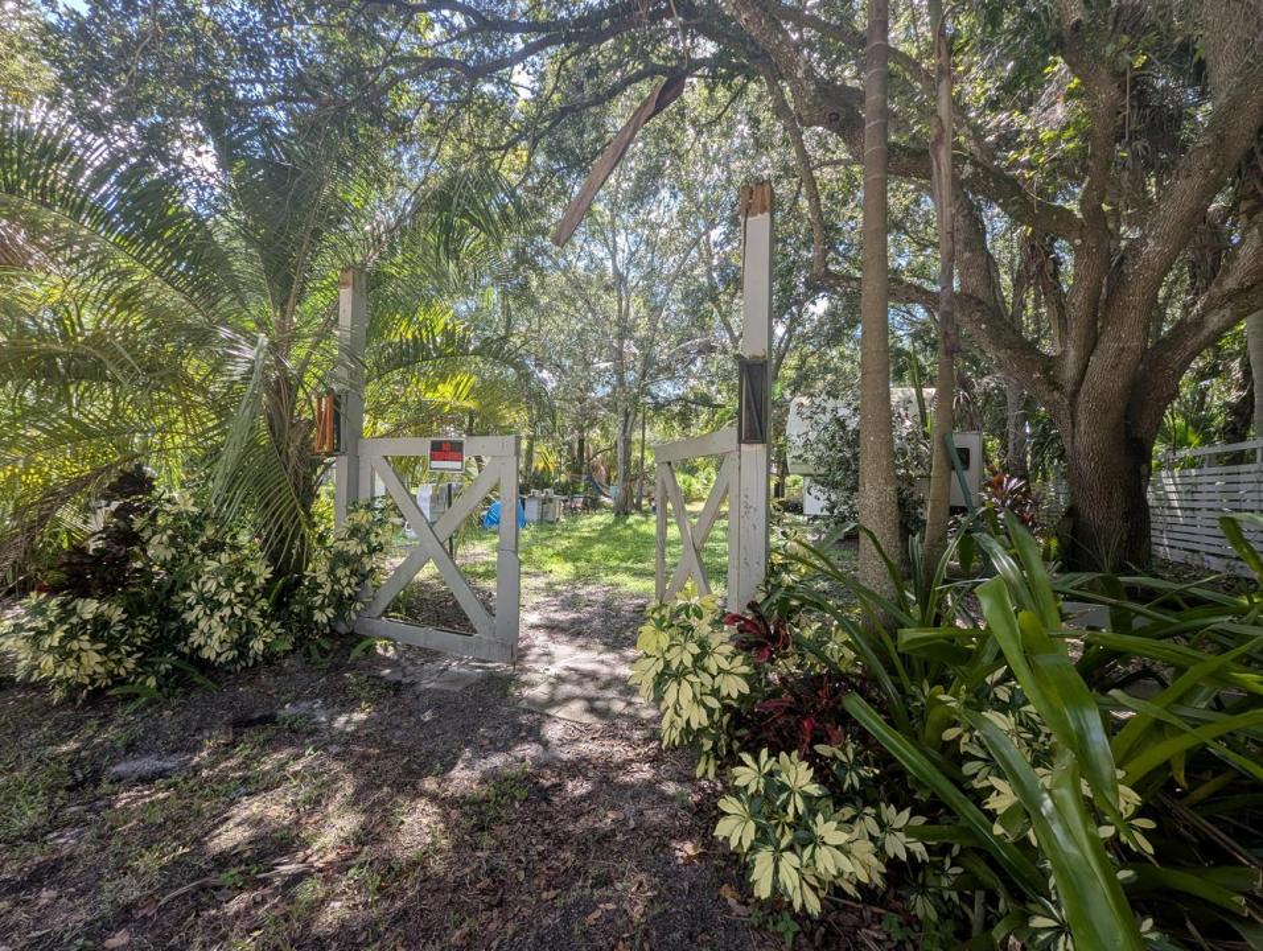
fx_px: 475
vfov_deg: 90.1
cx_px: 632
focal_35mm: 13
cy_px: 476
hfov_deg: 106.1
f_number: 2.2
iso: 43
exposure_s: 1/233
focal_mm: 1.95
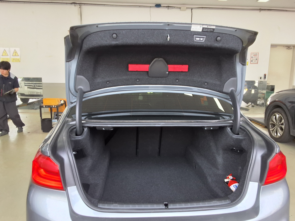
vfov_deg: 49.7
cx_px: 148
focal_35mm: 28
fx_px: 239
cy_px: 110
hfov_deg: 63.4
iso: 32
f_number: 1.9
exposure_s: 1/123
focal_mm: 2.91
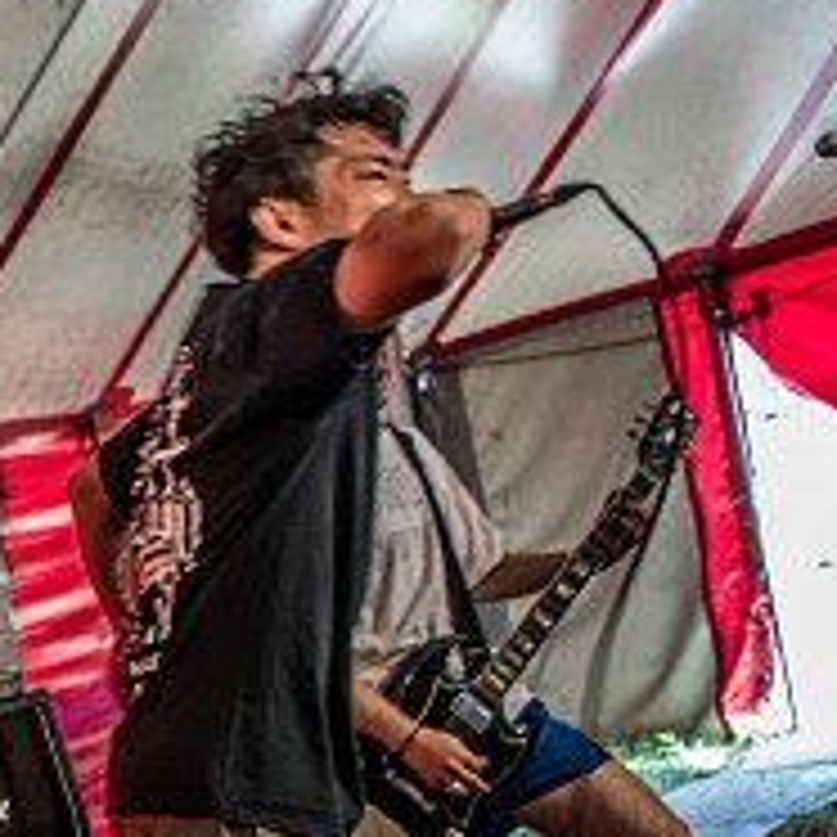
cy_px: 943
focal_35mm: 79
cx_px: -688
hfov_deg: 17.5
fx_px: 2161
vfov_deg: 20.8
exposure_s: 1/100
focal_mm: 24
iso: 500
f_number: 2.8
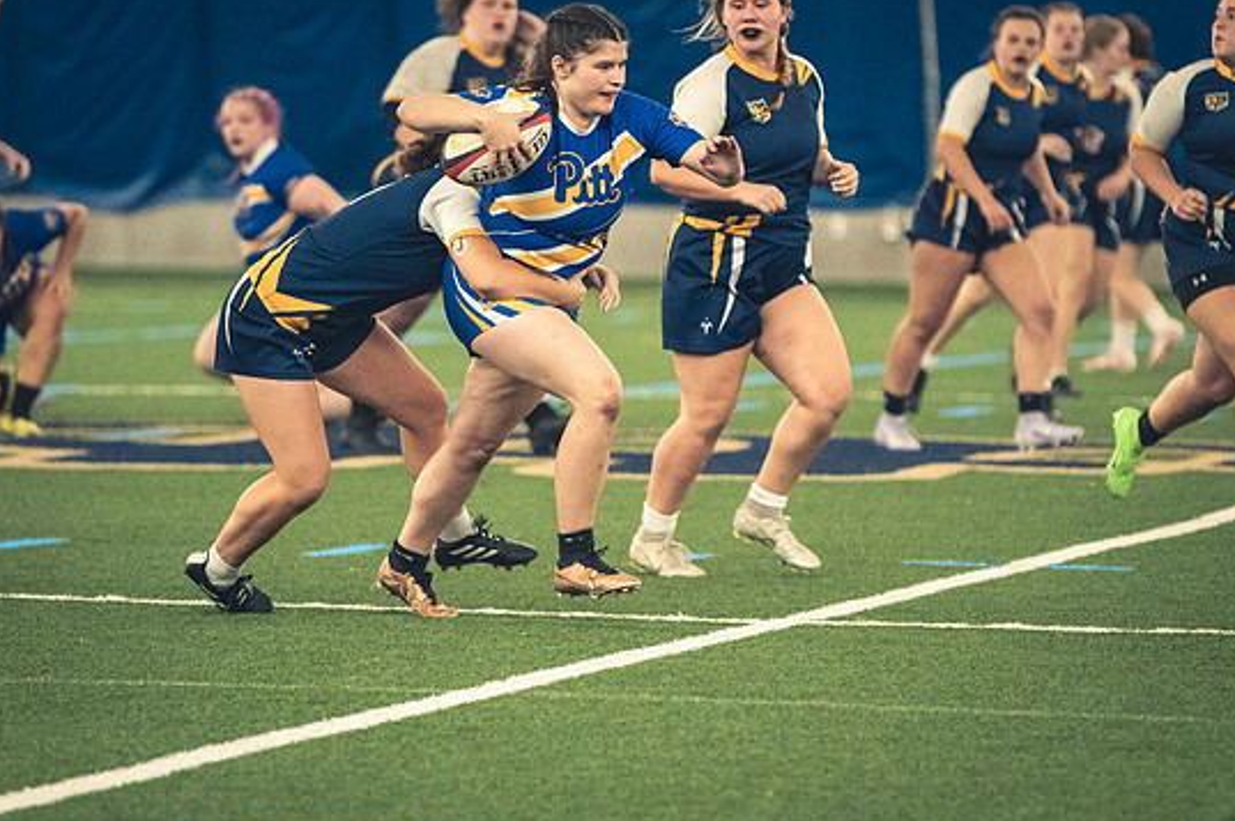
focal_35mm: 324
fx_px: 11105
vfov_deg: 4.2
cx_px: 612
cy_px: 393
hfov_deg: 6.4
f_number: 2.8
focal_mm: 200
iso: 12800
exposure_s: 1/500
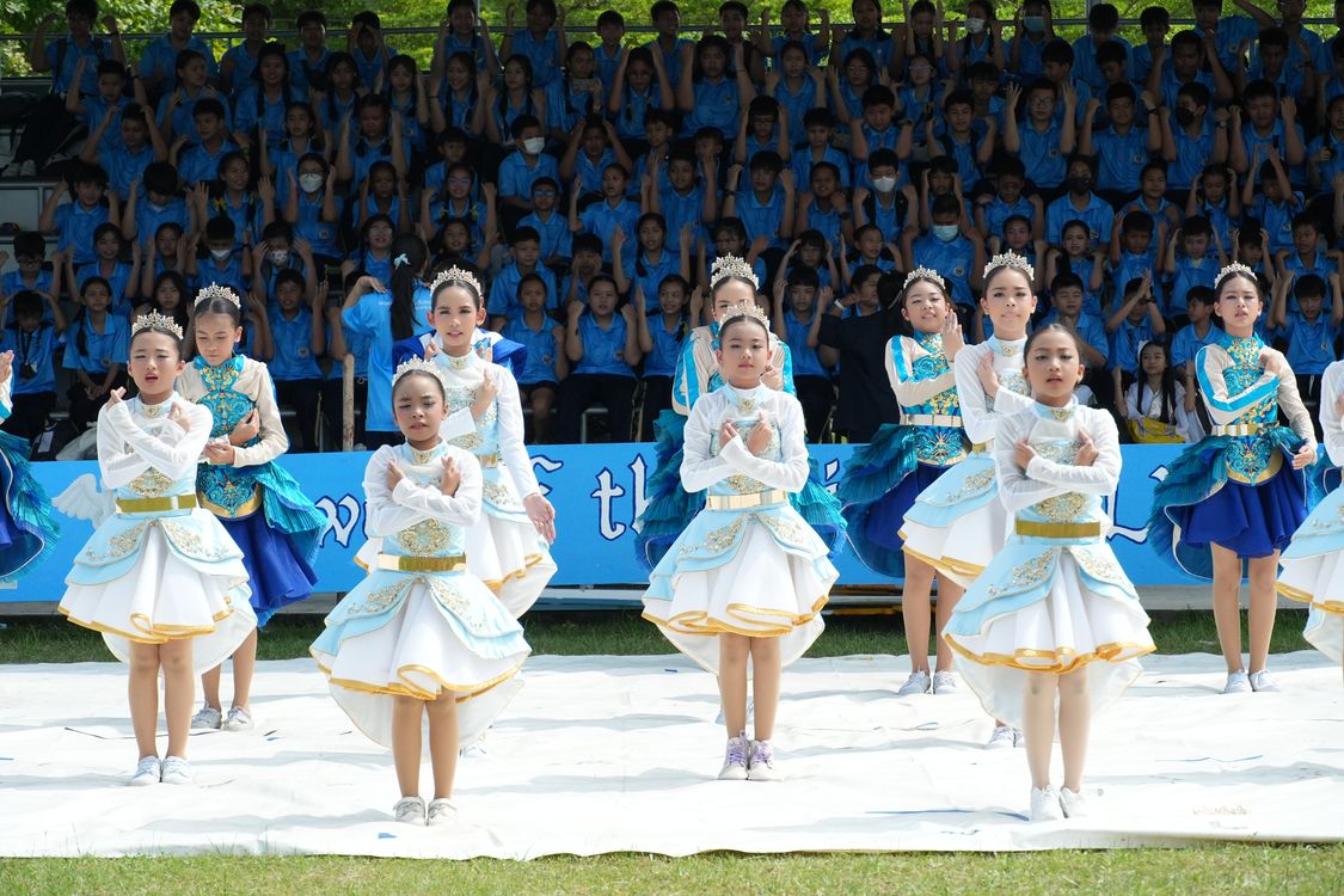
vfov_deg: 11.1
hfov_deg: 16.7
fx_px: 4592
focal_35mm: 123
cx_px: 672
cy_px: 448
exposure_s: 1/3200
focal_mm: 82
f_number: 6.3
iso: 1000
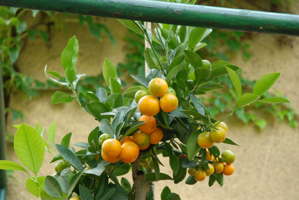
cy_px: 100
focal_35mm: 93
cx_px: 150
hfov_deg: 21.9
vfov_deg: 14.7
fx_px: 773
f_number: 6.3
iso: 500
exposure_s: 1/80
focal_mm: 62
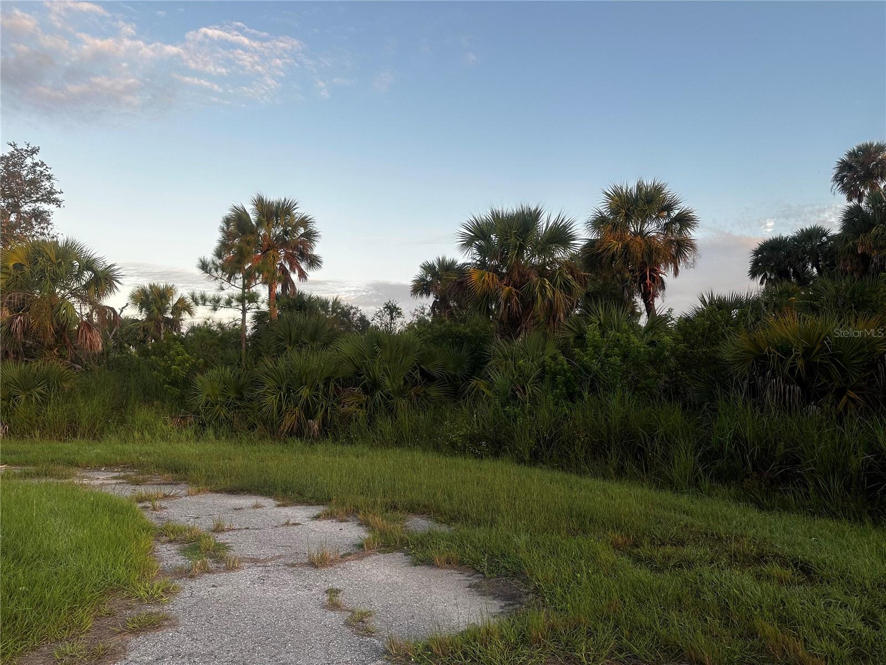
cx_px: 443
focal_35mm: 24
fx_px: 614
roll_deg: +0.1
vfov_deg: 56.8
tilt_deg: +3.8
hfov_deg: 71.6
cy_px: 332
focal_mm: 6.86
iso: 80
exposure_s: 1/393
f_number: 1.78
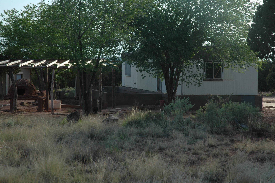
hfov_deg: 21.5
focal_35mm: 95
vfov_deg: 14.4
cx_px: 137
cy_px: 89
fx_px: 725
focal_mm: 60
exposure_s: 1/250
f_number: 8
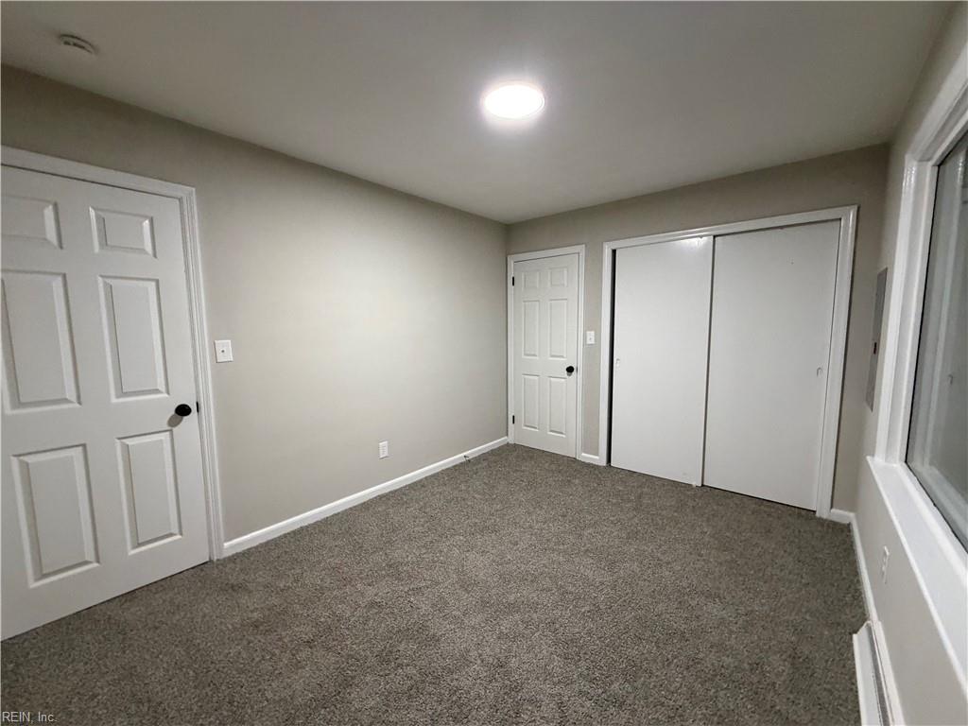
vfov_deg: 85.7
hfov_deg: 102.1
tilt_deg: -3.1
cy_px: 363
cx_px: 484
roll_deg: +2.4
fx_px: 391
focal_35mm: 14
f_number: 2.2
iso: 400
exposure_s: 1/60
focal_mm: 2.22
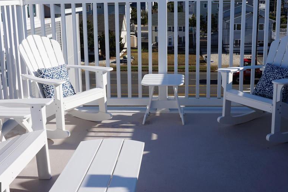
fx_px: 352
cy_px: 68
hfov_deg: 44.5
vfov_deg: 30.3
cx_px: 152
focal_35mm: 44
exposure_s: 1/125
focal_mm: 22
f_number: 14
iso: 100
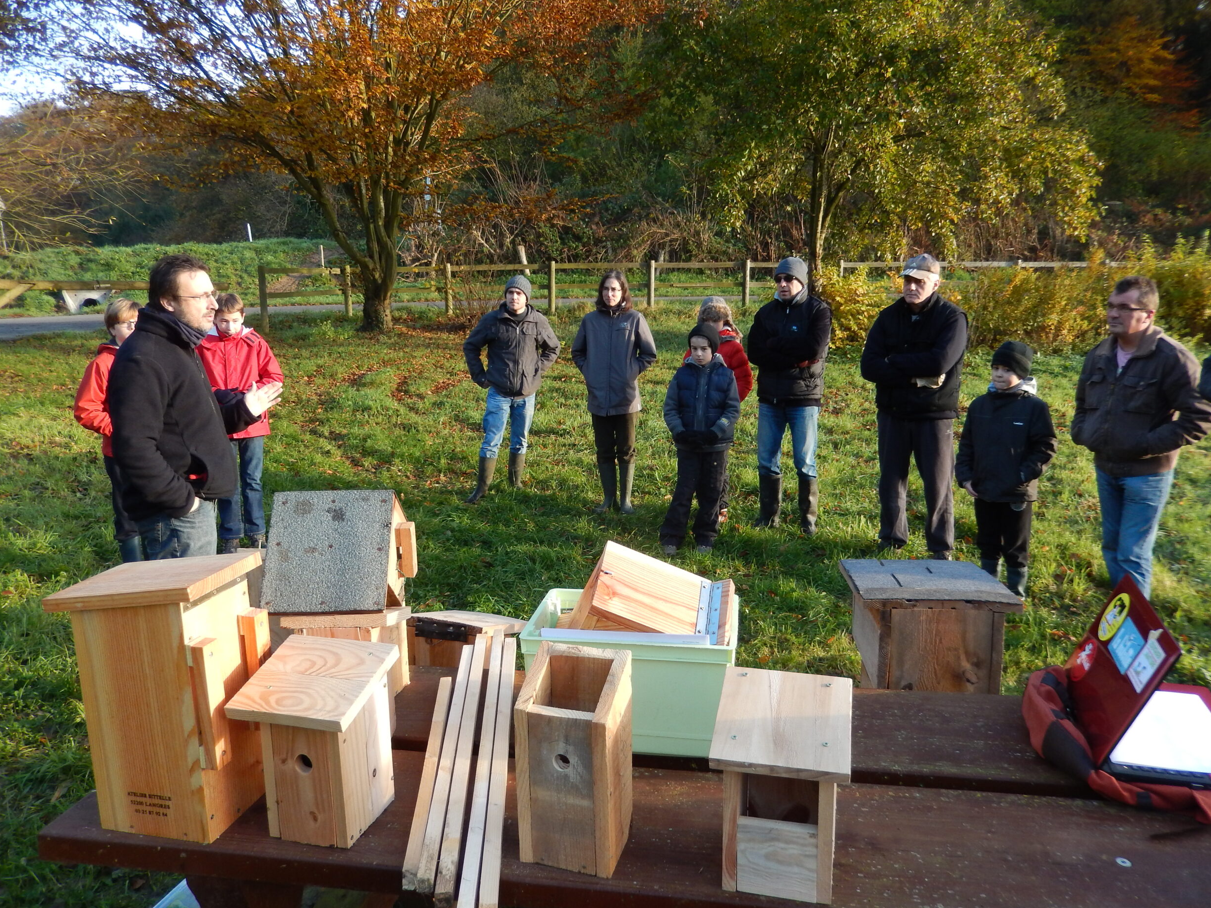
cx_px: 607
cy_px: 460
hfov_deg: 67.3
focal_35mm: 26
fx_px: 909
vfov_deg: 53.1
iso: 125
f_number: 3.4
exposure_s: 1/125
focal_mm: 4.5
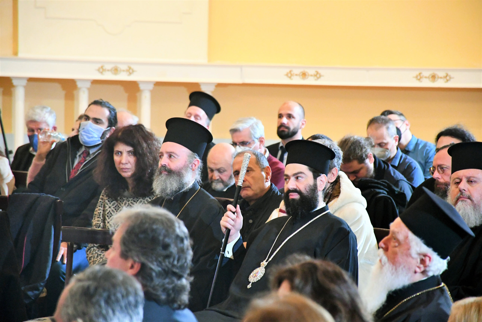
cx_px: 241
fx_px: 2812
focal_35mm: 210
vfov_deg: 6.5
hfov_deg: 9.8
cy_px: 161
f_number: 5.6
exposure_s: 1/125
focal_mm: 140
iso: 8000
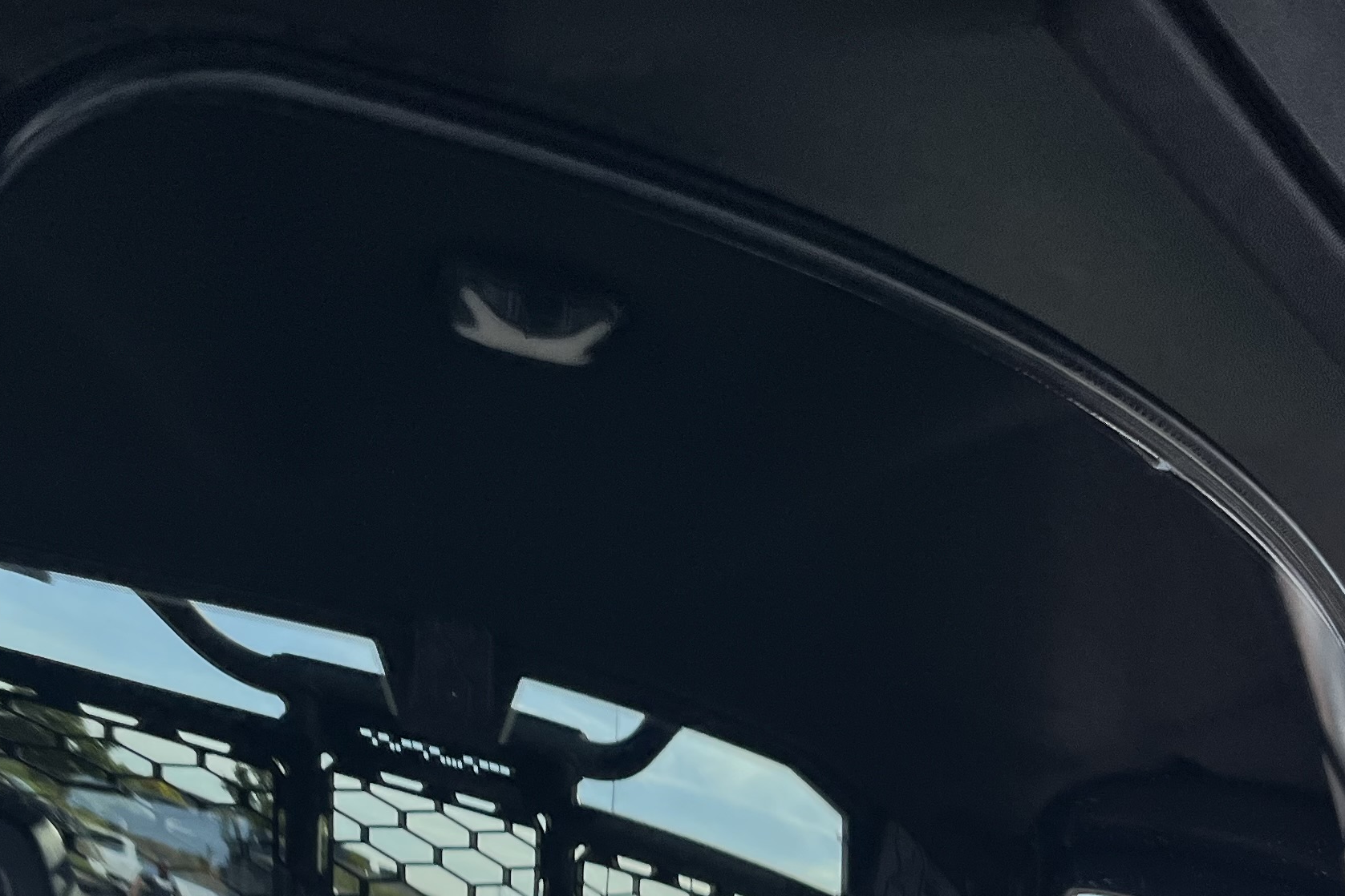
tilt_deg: +22.9
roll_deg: +0.5
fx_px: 2428
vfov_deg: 20.4
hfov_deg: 30.9
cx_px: 527
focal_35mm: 65
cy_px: 838
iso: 50
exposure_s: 1/1252
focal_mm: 5.1
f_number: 1.6
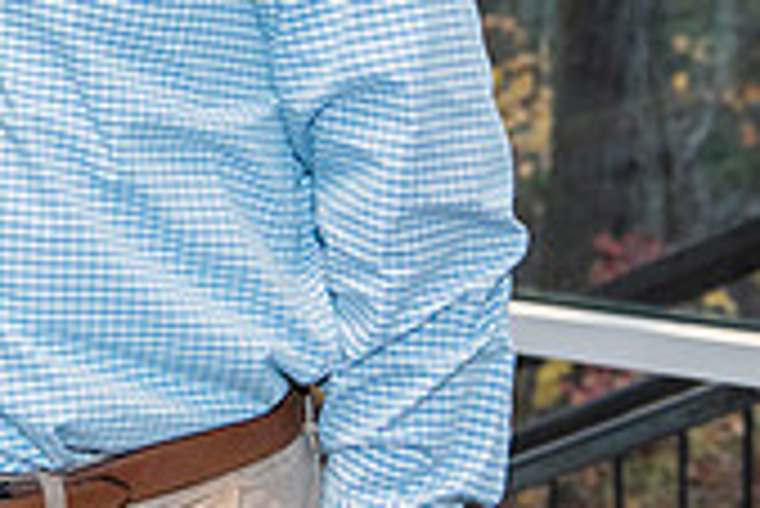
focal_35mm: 159
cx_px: -400
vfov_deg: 8.5
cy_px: -163
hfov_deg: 12.3
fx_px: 3359
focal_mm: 44
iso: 800
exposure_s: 1/250
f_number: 4
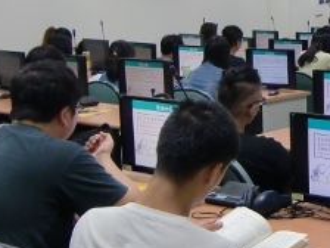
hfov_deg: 22.7
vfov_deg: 18.4
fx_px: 763
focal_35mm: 80
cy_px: 114
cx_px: 380
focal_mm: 4.9
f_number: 2.6
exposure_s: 1/60
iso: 160
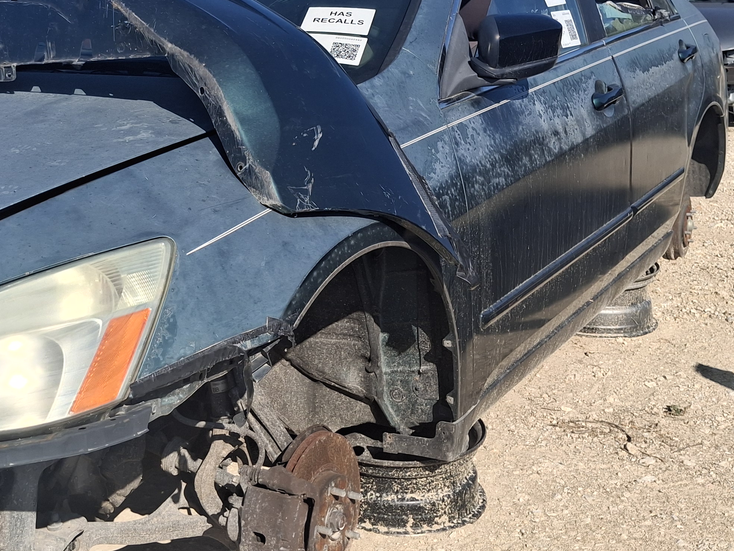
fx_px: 1102
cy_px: 86
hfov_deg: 36.5
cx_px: 260
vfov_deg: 27.3
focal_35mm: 52
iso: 32
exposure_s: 1/2070
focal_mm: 4.69
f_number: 1.8
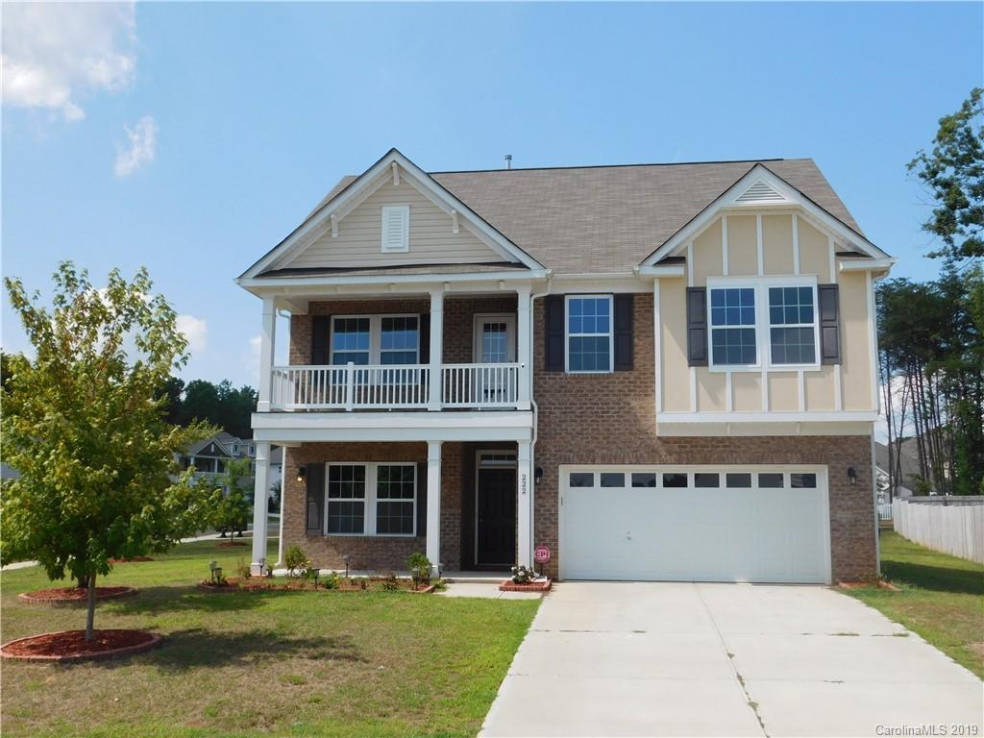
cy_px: 369
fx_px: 1023
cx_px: 492
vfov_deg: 39.7
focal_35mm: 36
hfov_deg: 51.4
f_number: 3.5
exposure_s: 1/1500
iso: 125
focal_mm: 6.3
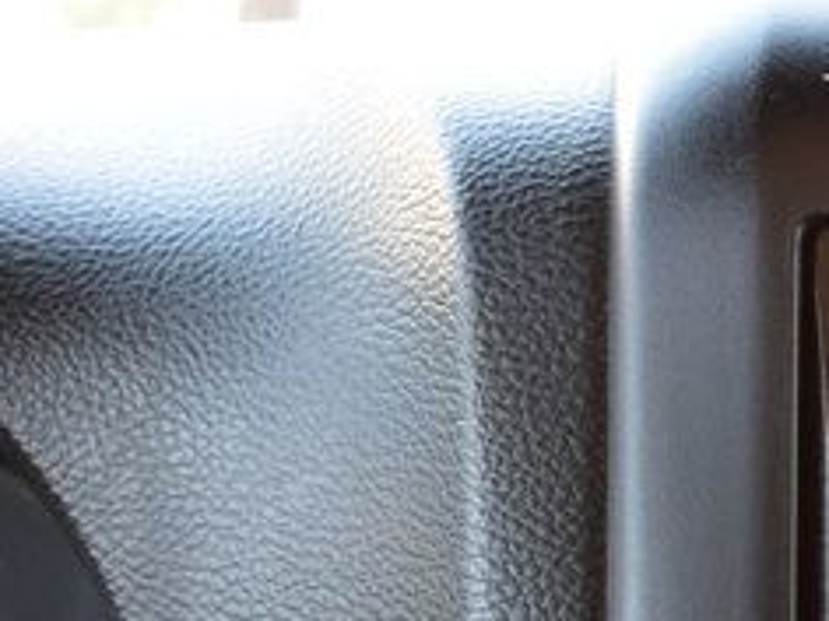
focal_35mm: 188
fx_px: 4502
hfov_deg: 9.6
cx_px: 1784
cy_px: 842
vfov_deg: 7.8
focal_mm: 30
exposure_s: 1/25
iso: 400
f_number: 7.1
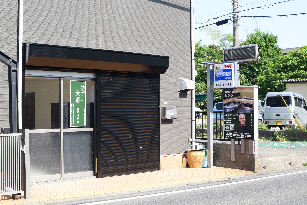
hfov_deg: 37.9
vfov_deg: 25.7
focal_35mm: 52
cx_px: 154
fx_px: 448
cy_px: 102
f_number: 8
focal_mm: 35
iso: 400
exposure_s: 1/250
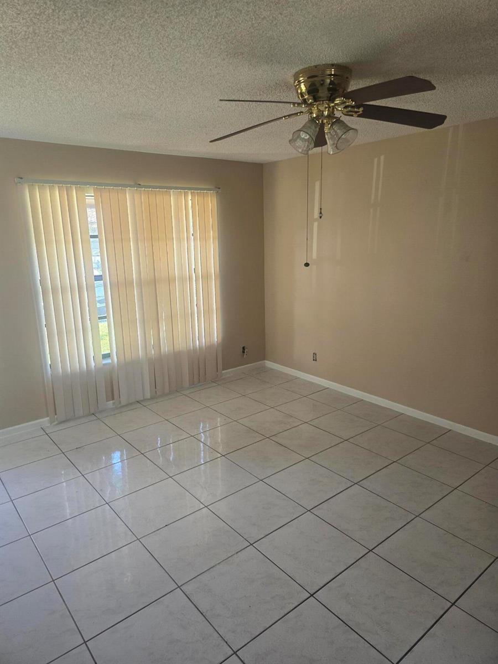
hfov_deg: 58.9
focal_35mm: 23
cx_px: 249
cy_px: 332
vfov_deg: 73.9
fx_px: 441
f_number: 1.7
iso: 160
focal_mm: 6.3
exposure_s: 1/180
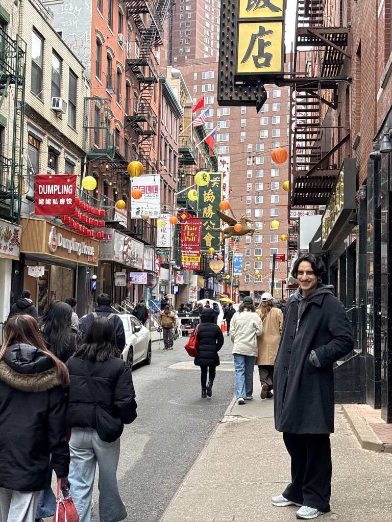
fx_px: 725
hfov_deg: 30.3
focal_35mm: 48
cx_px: 196
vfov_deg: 39.7
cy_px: 261
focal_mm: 6.76
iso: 80
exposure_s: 1/487
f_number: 1.78
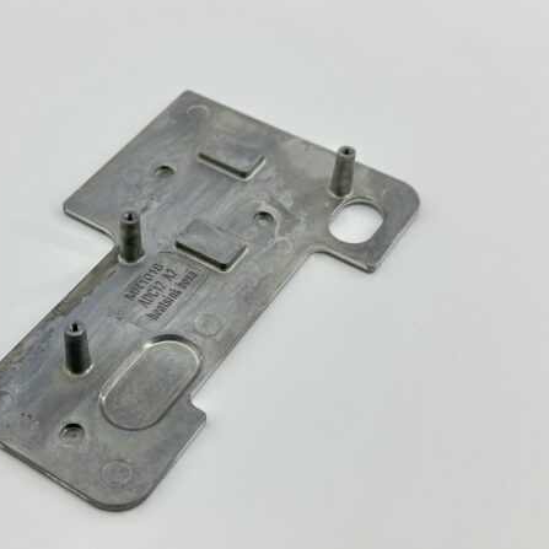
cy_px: 274
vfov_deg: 30.0
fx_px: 1023
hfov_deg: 29.9
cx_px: 192
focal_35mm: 57
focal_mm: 6.86
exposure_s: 1/390
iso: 64
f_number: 1.78
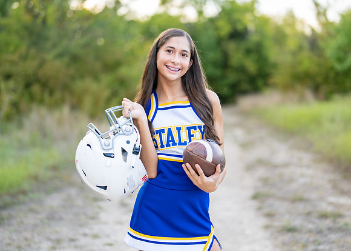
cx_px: 186
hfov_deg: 33.9
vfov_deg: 24.6
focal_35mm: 58
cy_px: 114
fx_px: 576
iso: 100
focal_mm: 50
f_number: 1.2
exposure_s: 1/500
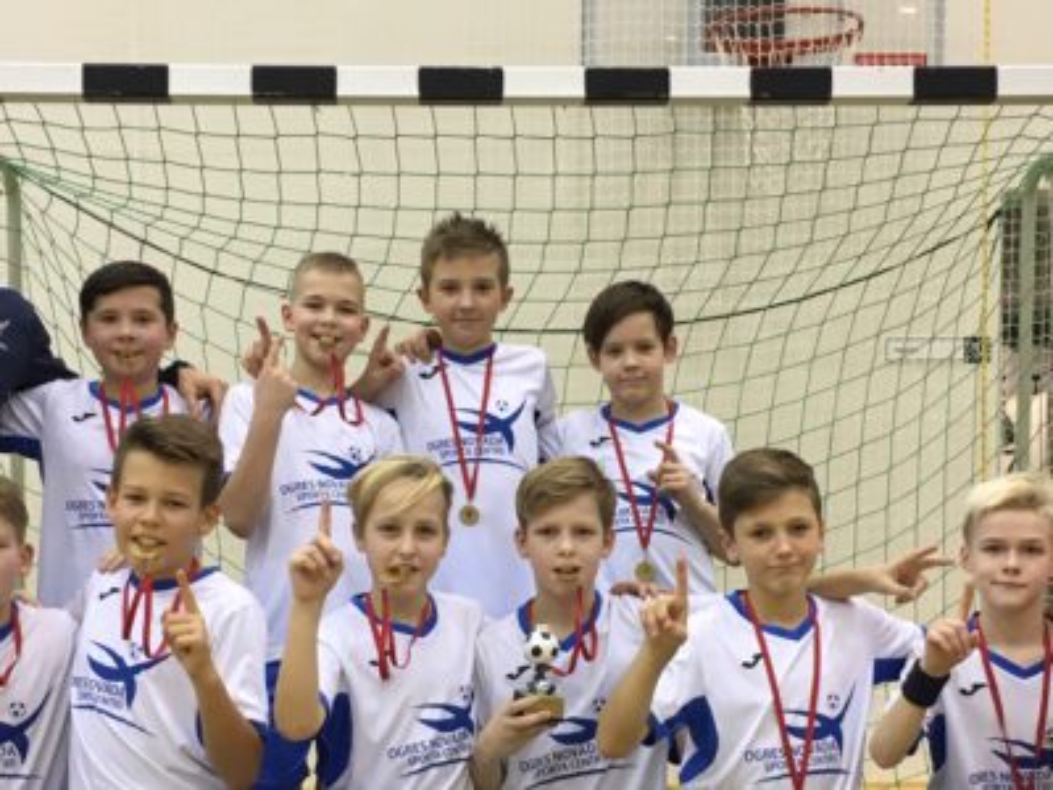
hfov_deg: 61.7
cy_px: 395
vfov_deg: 48.2
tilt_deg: -0.4
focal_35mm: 29
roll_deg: +0.7
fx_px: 882
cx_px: 526
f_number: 2.2
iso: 80
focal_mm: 4.15
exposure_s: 1/33
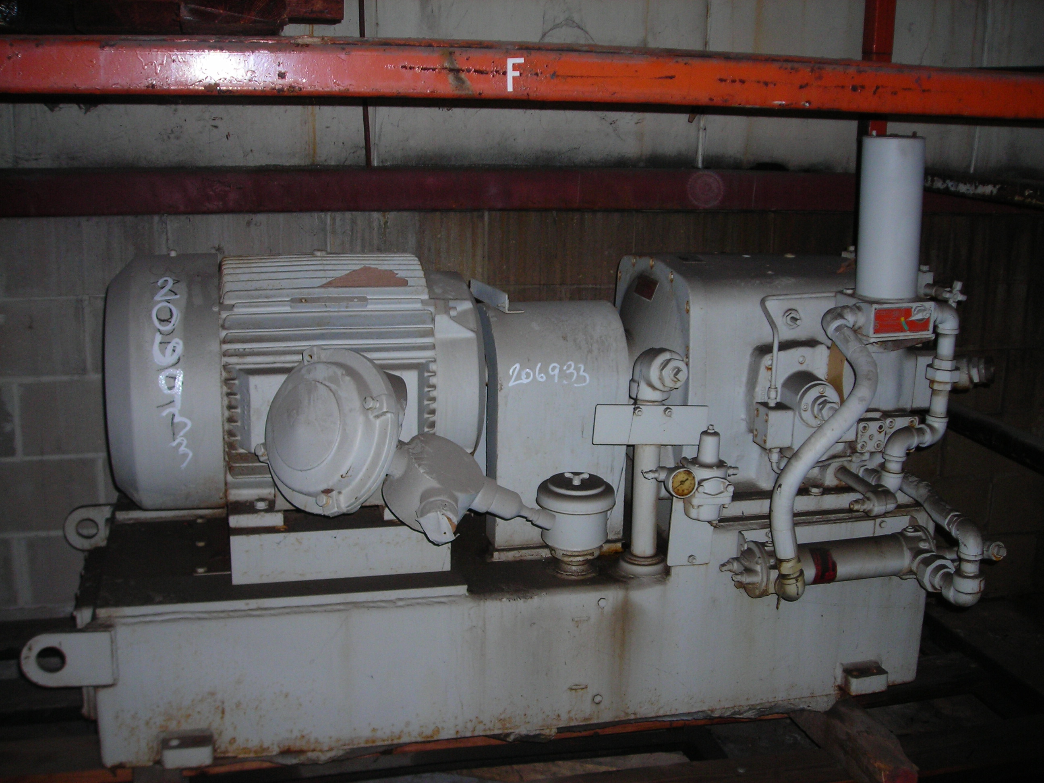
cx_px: 522
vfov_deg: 37.7
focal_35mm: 38
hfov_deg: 49.0
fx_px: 1146
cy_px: 392
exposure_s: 1/60.1
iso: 104
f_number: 3.2
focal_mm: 6.3
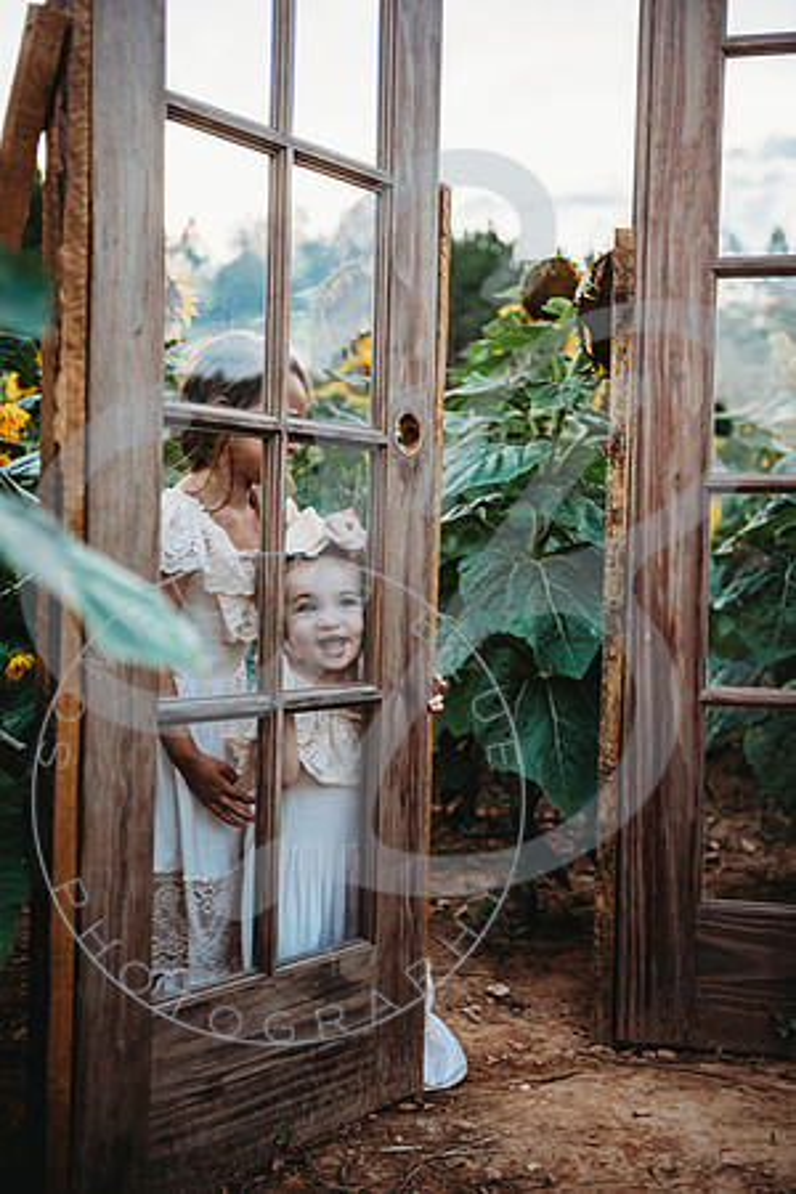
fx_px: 1492
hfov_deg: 29.9
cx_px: 398
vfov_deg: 43.6
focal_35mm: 45
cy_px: 597
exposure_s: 1/125
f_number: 2.8
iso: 250
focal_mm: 45
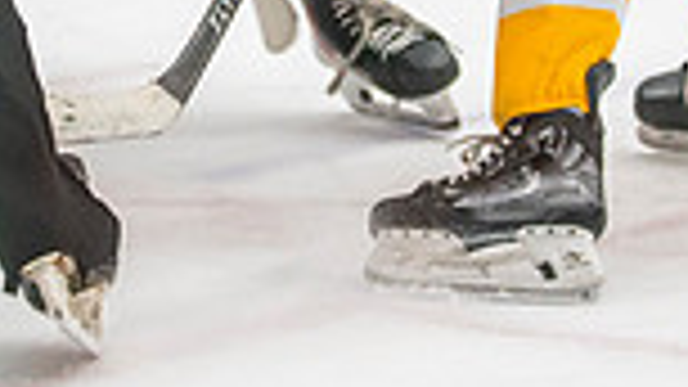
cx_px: 76
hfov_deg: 6.3
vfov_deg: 3.6
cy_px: -239
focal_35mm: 340
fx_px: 6202
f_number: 2.8
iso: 2000
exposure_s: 1/640
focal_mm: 70
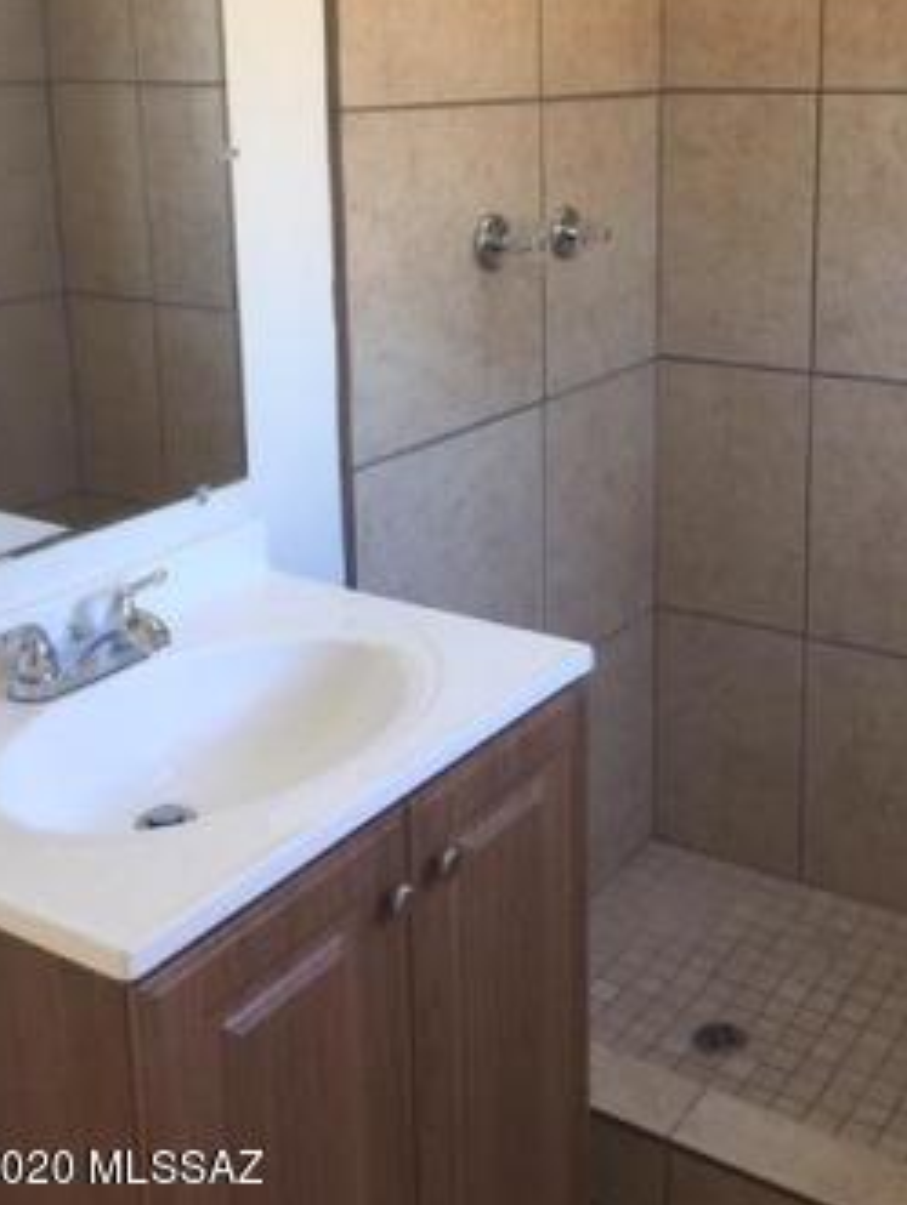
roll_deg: +0.6
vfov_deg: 43.9
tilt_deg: -13.0
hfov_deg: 34.2
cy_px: 368
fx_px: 1464
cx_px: 576
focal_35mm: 42
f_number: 2.2
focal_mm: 4.15
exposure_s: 1/30
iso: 50
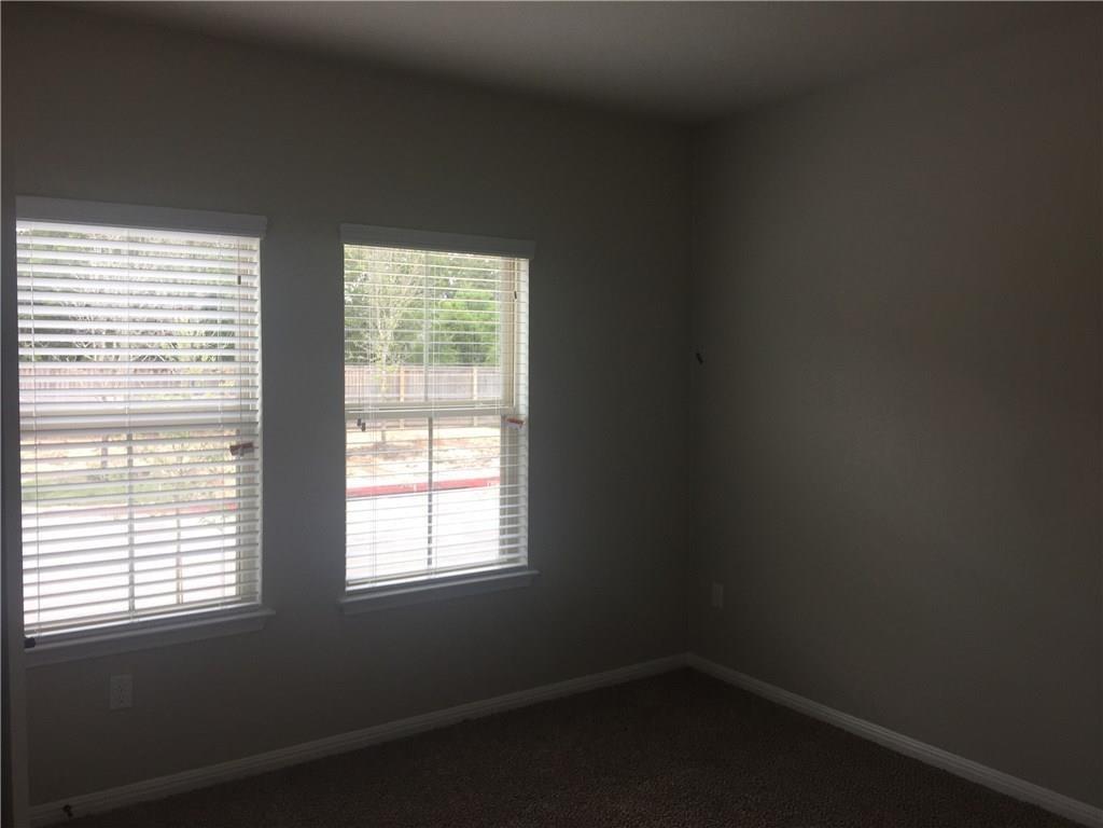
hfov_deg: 61.7
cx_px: 552
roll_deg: -0.9
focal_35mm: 29
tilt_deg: -5.6
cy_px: 414
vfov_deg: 48.2
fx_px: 924
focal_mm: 4.15
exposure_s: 1/120
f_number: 2.2
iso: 32
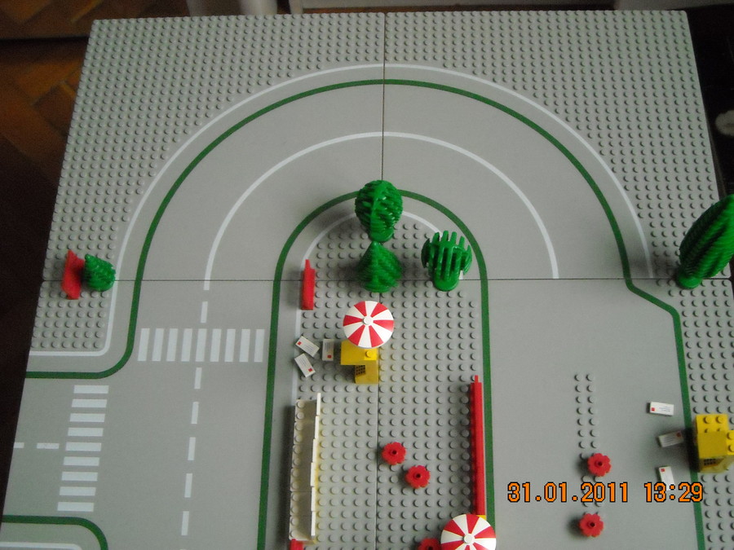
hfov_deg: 38.9
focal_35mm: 49
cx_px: 367
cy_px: 275
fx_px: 1039
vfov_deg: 29.7
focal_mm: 7.92
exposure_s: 1/109
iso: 800
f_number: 3.2
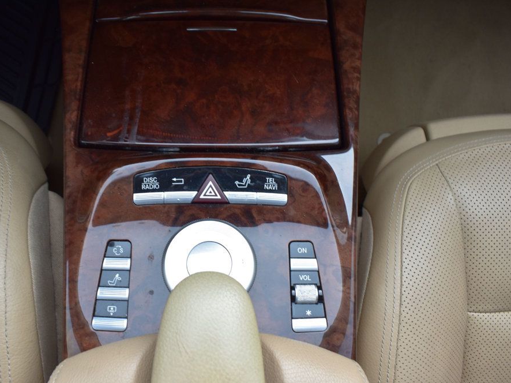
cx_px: 219
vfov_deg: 46.8
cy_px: 196
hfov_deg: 59.7
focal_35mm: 30
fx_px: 443
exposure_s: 1/20
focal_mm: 18
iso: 400
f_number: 6.3
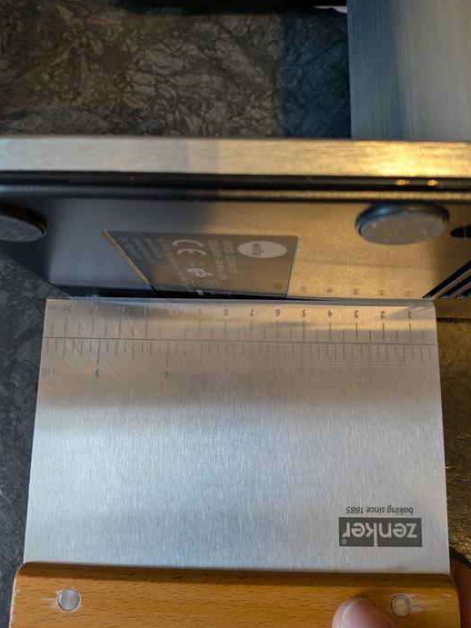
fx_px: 454
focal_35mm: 25
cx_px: 243
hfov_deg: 54.9
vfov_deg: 69.4
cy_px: 316
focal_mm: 4.53
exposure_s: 1/100
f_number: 1.7
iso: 486
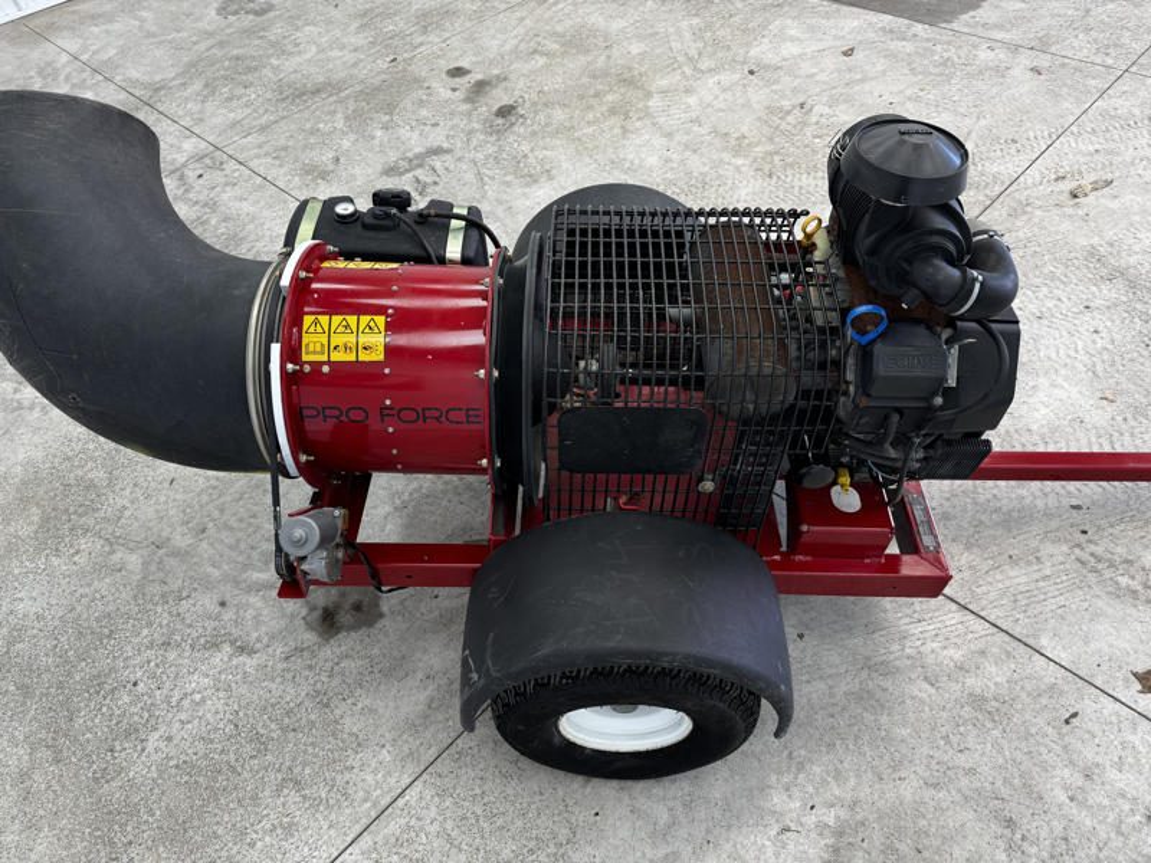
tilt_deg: -49.2
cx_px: 576
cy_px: 432
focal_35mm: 24
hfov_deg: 71.6
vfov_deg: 56.8
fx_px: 798
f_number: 1.78
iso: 100
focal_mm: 6.76
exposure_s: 1/120
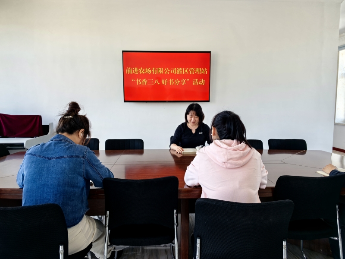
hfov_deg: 65.3
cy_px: 130
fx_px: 269
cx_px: 172
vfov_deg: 51.4
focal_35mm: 27
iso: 80
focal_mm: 5.75
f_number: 2
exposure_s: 1/100
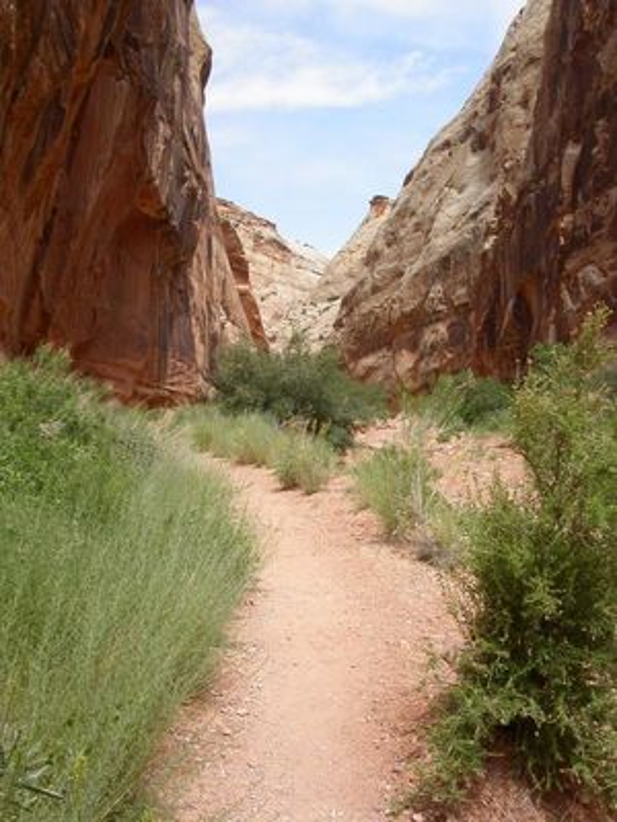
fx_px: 903
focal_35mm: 38
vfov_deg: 49.0
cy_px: 411
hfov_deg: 37.7
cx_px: 308
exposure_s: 1/250
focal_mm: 7.8
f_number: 8
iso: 100
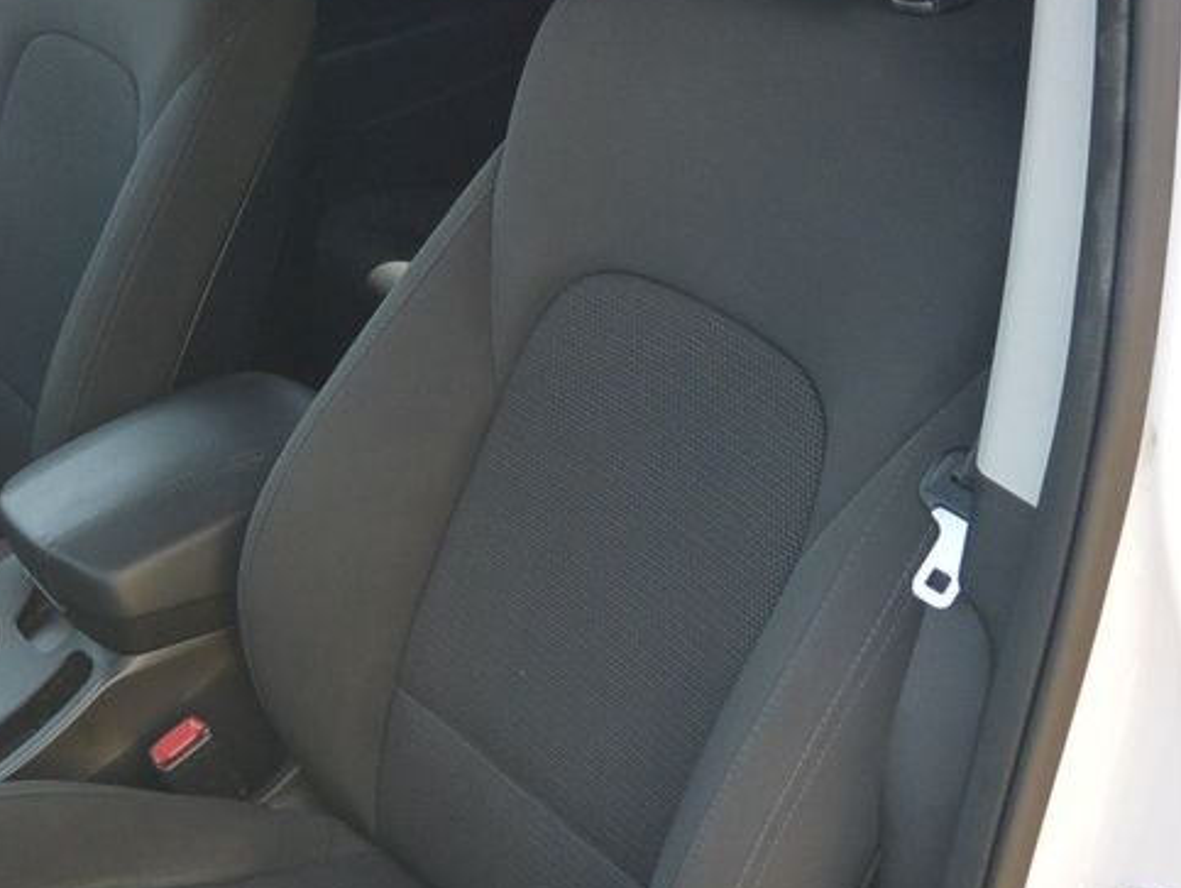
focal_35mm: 55
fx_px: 1878
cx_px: 372
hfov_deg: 34.5
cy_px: 681
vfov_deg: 26.2
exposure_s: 1/250
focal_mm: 10
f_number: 3.5
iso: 200
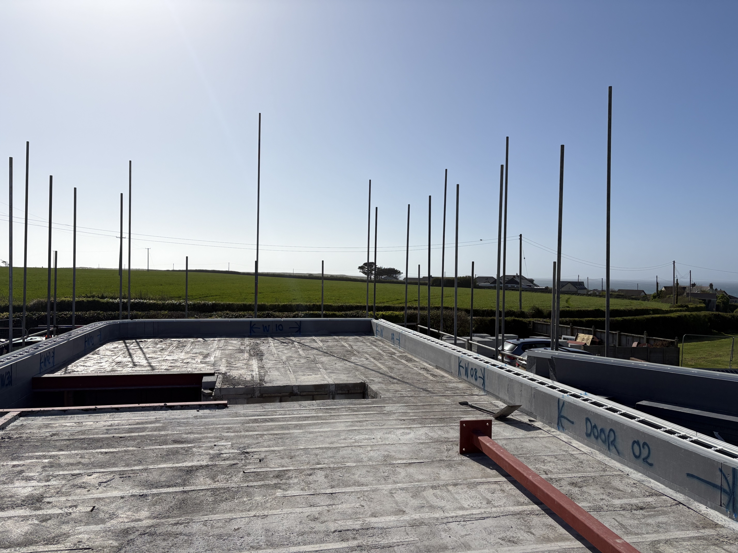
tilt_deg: +0.1
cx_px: 369
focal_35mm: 26
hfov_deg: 67.3
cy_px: 276
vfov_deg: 53.1
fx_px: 554
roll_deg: -2.8
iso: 50
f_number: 1.6
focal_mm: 5.96
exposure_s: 1/10101
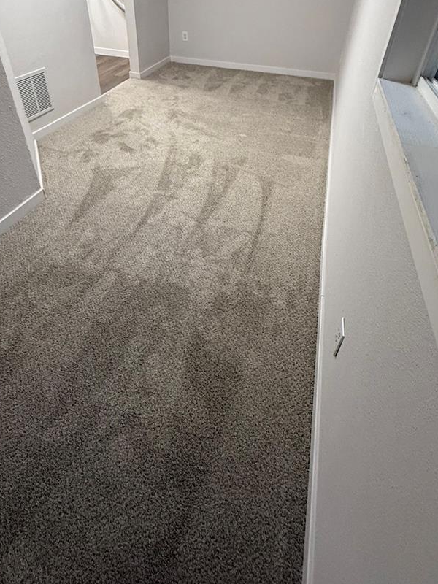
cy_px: 188
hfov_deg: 63.4
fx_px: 354
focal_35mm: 21
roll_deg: -0.6
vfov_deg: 76.1
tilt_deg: -32.5
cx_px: 213
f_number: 2.2
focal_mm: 2.22
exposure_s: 1/60
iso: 320
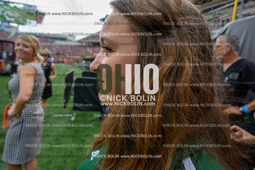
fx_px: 170
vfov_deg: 53.2
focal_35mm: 24
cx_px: 128
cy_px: 85
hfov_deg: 73.7
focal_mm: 24
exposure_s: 1/60
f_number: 7.1
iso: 80
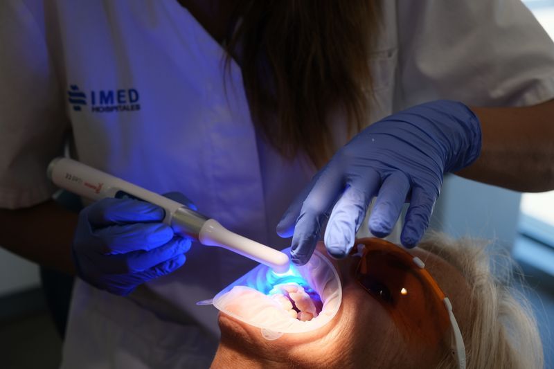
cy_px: 184
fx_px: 938
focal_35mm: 61
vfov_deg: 22.3
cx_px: 277
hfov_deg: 32.9
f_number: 4.5
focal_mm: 40.7
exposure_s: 1/125
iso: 320
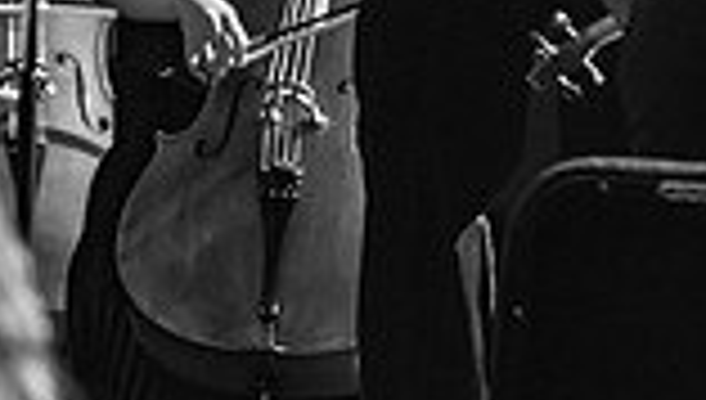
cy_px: -351
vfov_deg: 2.1
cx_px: 598
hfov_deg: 3.7
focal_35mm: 584
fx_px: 10953
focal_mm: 195
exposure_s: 1/250
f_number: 4
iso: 5000
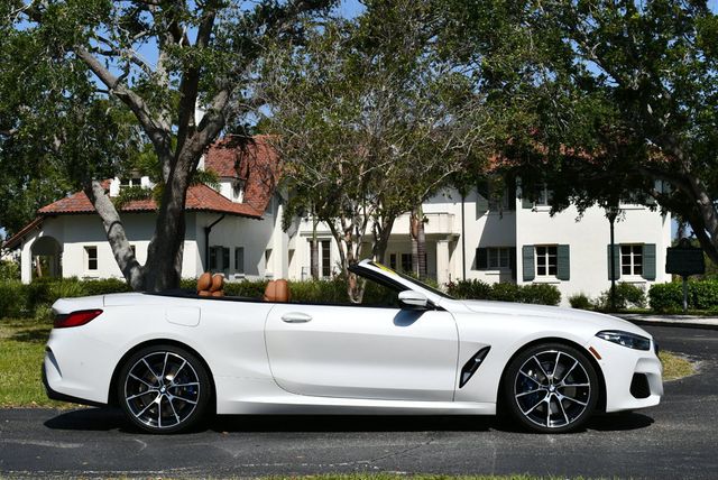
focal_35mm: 60
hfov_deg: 33.4
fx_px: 1198
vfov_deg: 22.7
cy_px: 240
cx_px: 359
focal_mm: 30
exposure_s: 1/400
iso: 100
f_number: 10
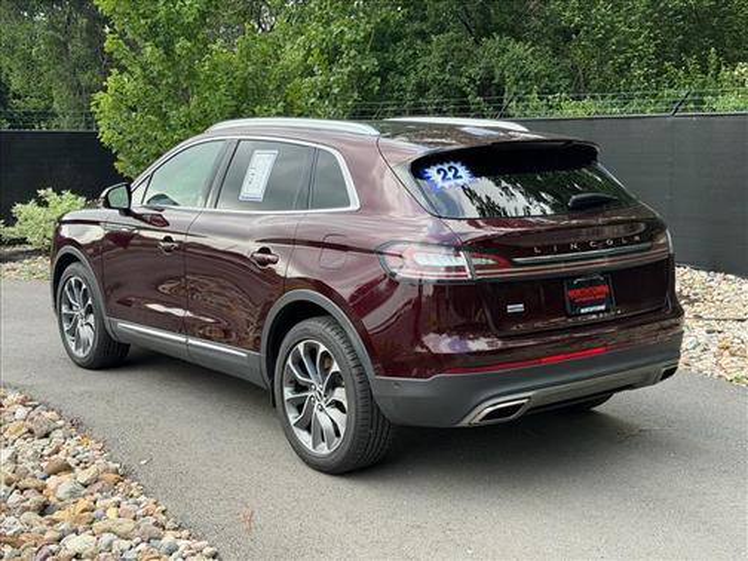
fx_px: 1037
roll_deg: +2.0
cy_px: 280
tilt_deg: -9.0
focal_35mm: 48
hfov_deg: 39.7
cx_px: 374
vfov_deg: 30.3
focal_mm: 6.76
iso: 80
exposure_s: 1/855
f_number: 1.78
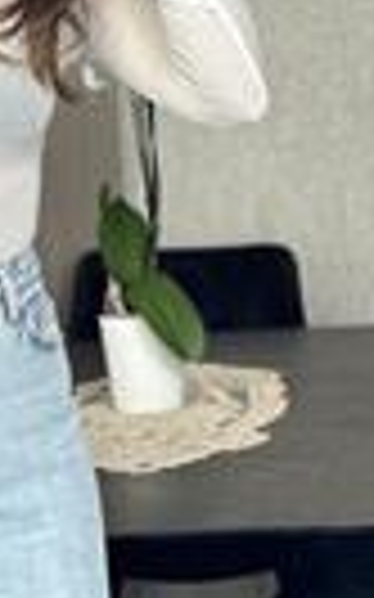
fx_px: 3151
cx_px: -131
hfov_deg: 6.7
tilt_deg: -18.2
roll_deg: +4.6
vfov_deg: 10.8
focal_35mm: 193
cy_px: 468
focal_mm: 6.86
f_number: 1.78
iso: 100
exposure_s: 1/127
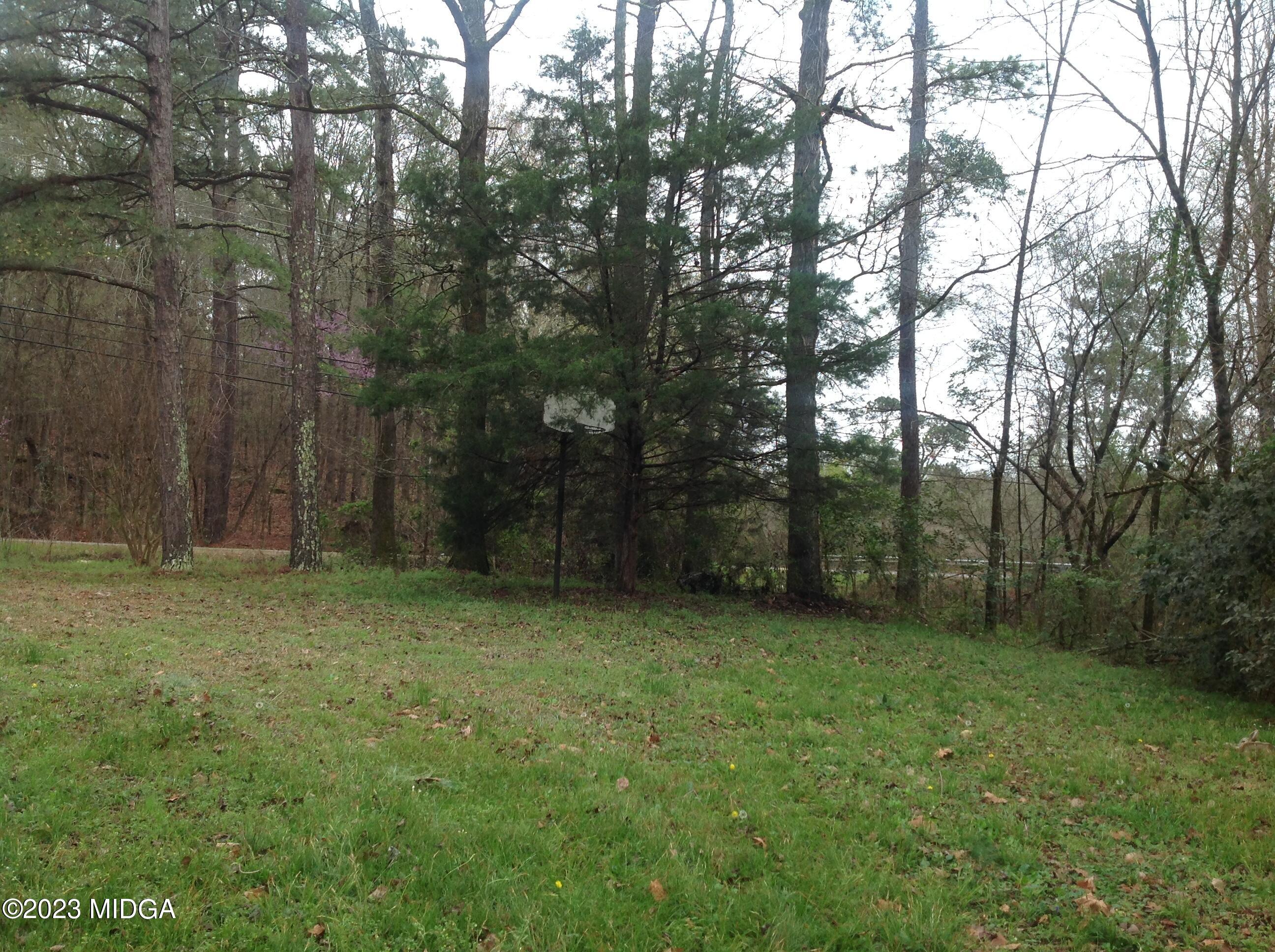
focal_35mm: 35
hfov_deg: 52.7
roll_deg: -2.0
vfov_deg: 40.6
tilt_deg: +4.0
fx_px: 1287
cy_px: 476
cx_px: 638
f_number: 2.4
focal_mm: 4.28
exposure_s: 1/125
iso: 50
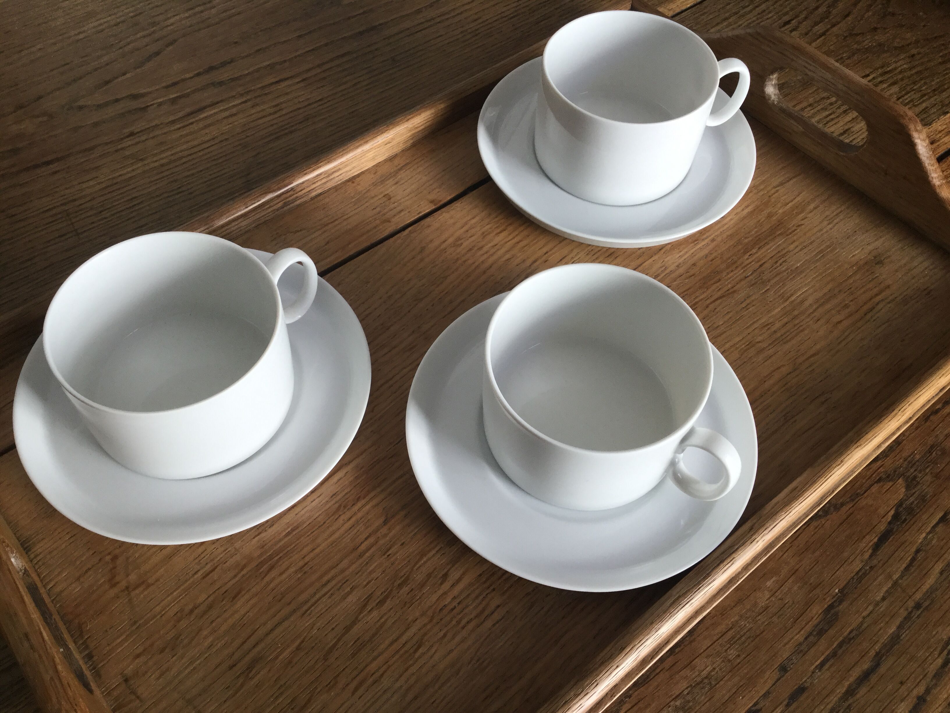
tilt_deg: -57.1
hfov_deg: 58.4
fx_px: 851
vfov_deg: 45.4
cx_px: 475
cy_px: 356
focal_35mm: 31
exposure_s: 1/33
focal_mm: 3.3
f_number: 2.4
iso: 25
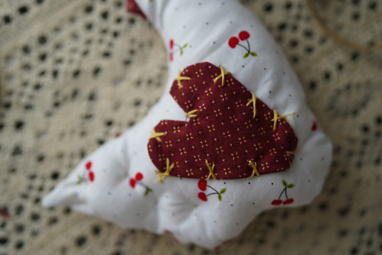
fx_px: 371
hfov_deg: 54.4
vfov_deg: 37.9
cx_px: 191
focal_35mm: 35
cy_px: 128
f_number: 1.6
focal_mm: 35
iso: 100
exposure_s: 1/200
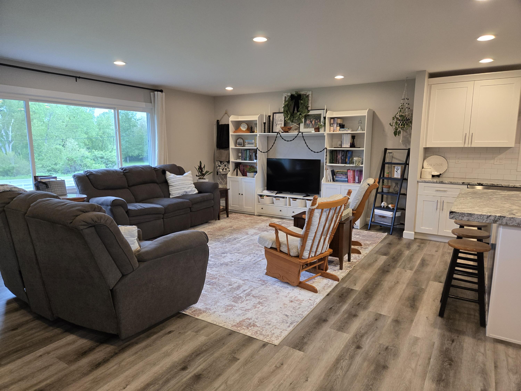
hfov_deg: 73.9
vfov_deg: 58.9
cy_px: 196
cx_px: 260
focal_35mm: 23
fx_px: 346
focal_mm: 5.4
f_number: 1.8
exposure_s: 1/120
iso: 250
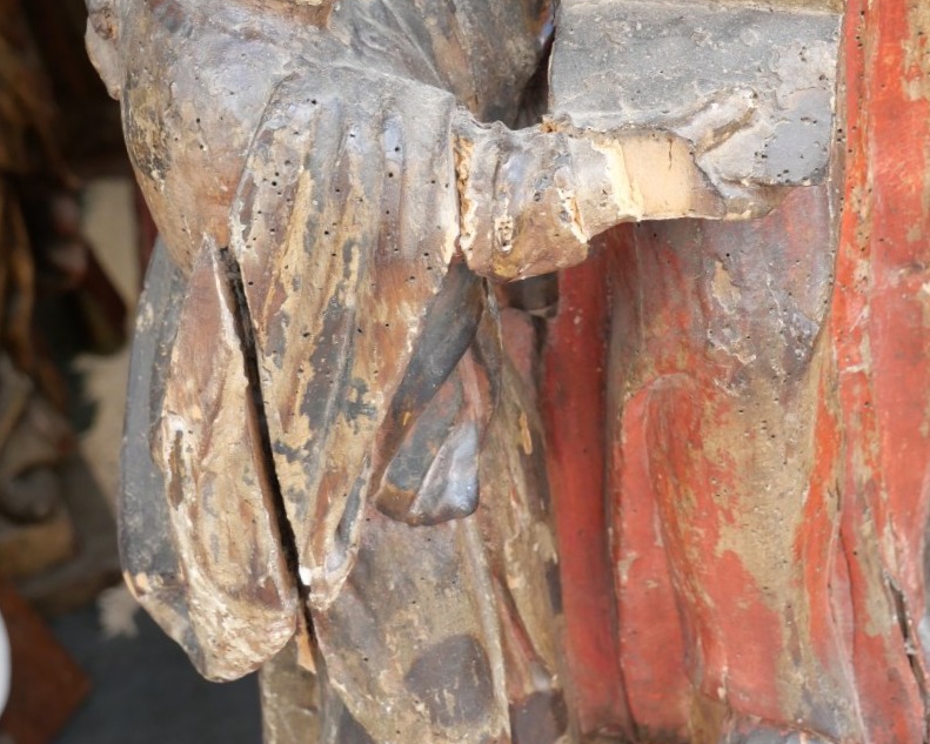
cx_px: 461
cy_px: 183
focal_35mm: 66
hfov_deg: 28.7
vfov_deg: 22.9
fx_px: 1817
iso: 640
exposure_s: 1/60
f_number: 4.5
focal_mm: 25
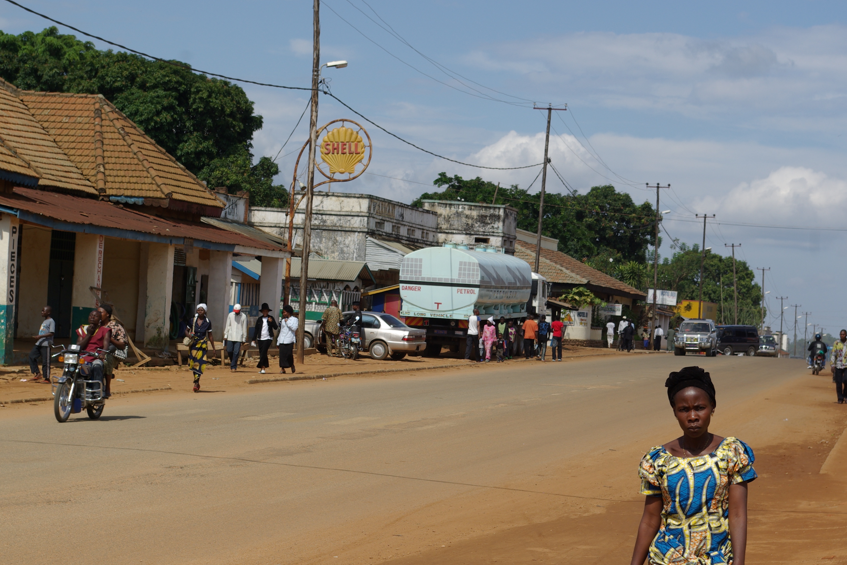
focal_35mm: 105
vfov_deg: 13.1
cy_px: 331
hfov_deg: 19.5
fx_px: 2462
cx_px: 460
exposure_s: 1/250
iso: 100
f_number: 9.5
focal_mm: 55
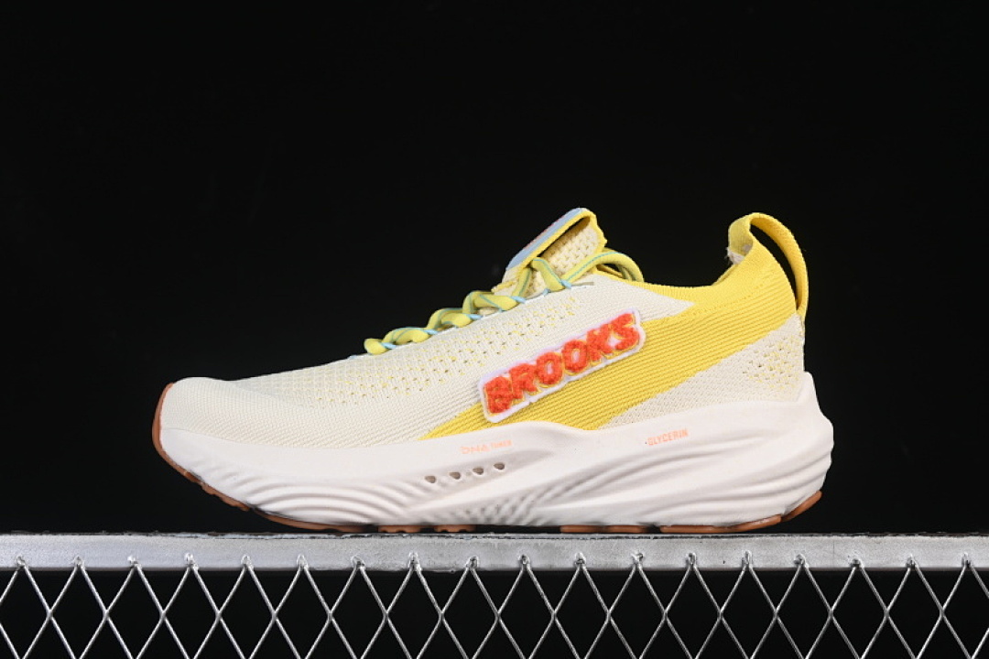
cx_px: 494
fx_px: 2060
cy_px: 330
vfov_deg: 18.2
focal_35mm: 75
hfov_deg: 27.0
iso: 160
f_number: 8
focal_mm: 50
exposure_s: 1/80
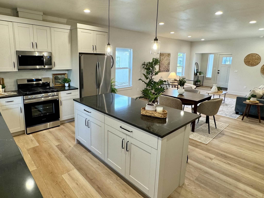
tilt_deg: -11.6
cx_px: 111
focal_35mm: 21
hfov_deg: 78.4
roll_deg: -0.5
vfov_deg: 63.3
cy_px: 90
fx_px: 160
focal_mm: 2.22
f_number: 2.2
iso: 200
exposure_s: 1/60
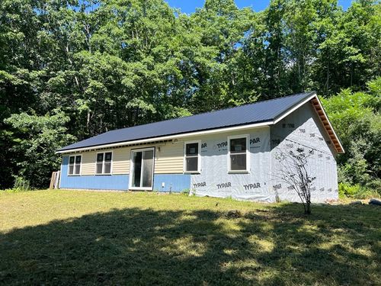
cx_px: 190
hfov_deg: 67.3
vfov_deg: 53.1
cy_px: 143
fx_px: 286
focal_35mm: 26
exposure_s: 1/1934
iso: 50
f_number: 1.5
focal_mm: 5.7
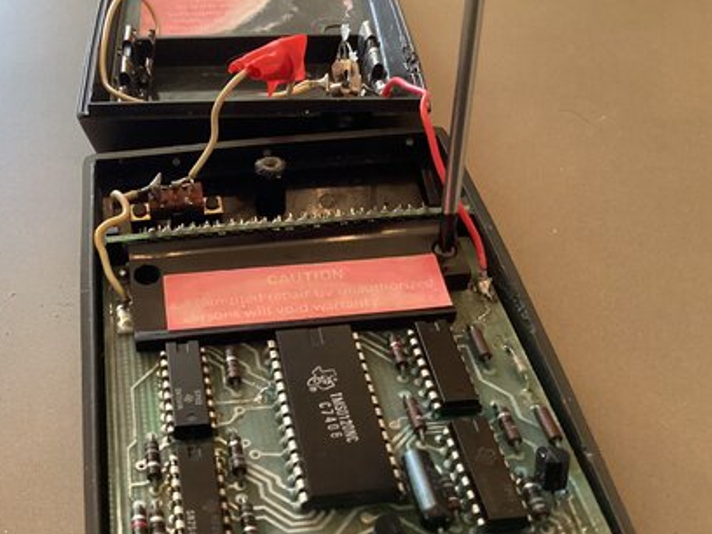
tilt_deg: -46.6
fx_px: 926
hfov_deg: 41.4
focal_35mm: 45
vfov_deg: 31.8
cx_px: 225
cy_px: 373
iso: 400
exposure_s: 1/30
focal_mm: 3.3
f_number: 2.4
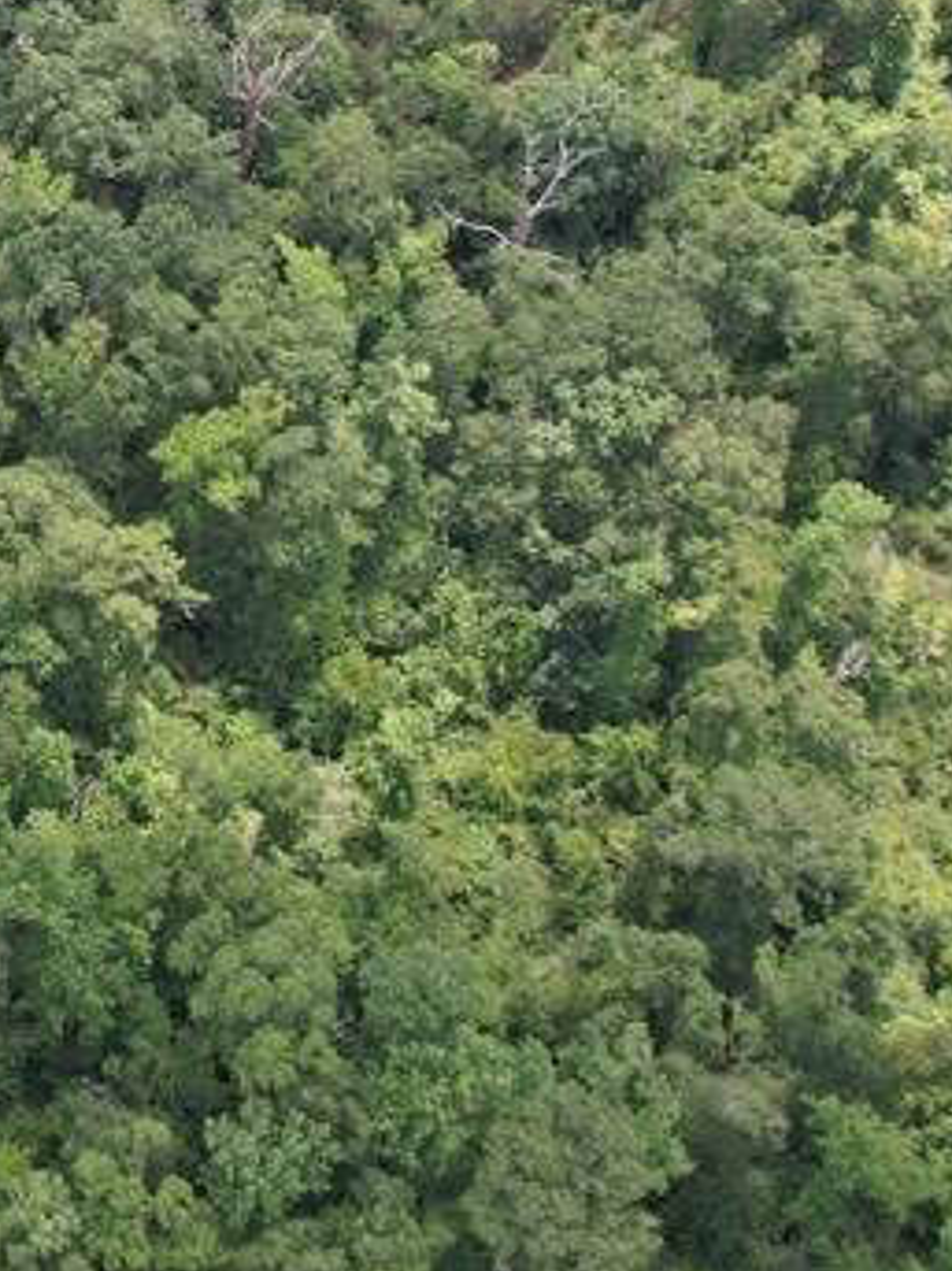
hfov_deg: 17.6
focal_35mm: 79
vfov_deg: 23.6
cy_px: -13
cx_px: -256
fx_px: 2899
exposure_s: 1/500
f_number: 2.8
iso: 100
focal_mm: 8.4
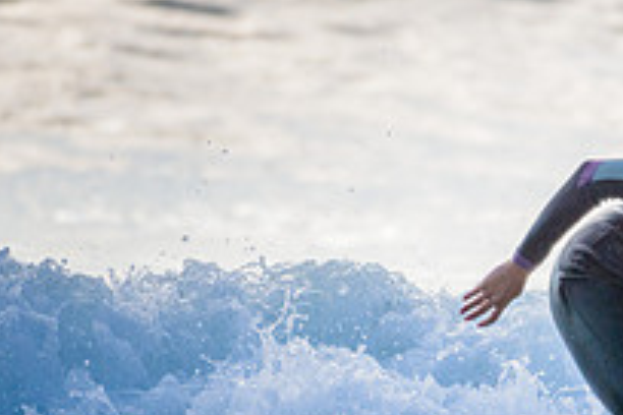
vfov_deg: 0.8
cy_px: 353
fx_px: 29036
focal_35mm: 1678
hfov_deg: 1.2
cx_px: 648
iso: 140
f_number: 5.6
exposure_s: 1/2000
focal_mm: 480
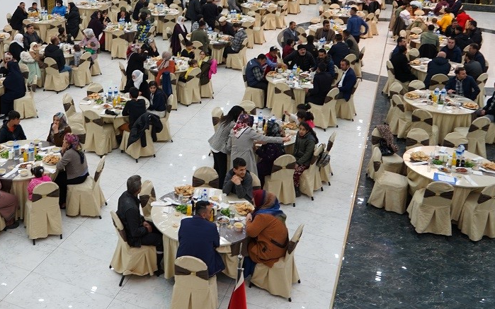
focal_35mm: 42
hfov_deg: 46.3
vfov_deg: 29.3
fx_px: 567
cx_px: 155
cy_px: 28
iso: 640
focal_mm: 24
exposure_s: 1/30
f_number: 4
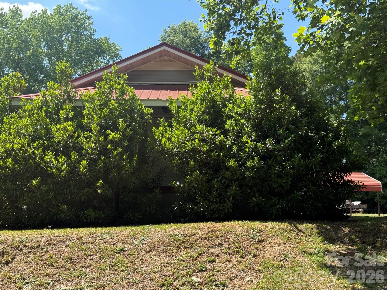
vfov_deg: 30.3
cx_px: 194
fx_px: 537
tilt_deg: +10.4
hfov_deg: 39.7
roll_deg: +0.1
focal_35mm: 48
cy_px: 145
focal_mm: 6.76
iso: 100
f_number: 1.78
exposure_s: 1/2033
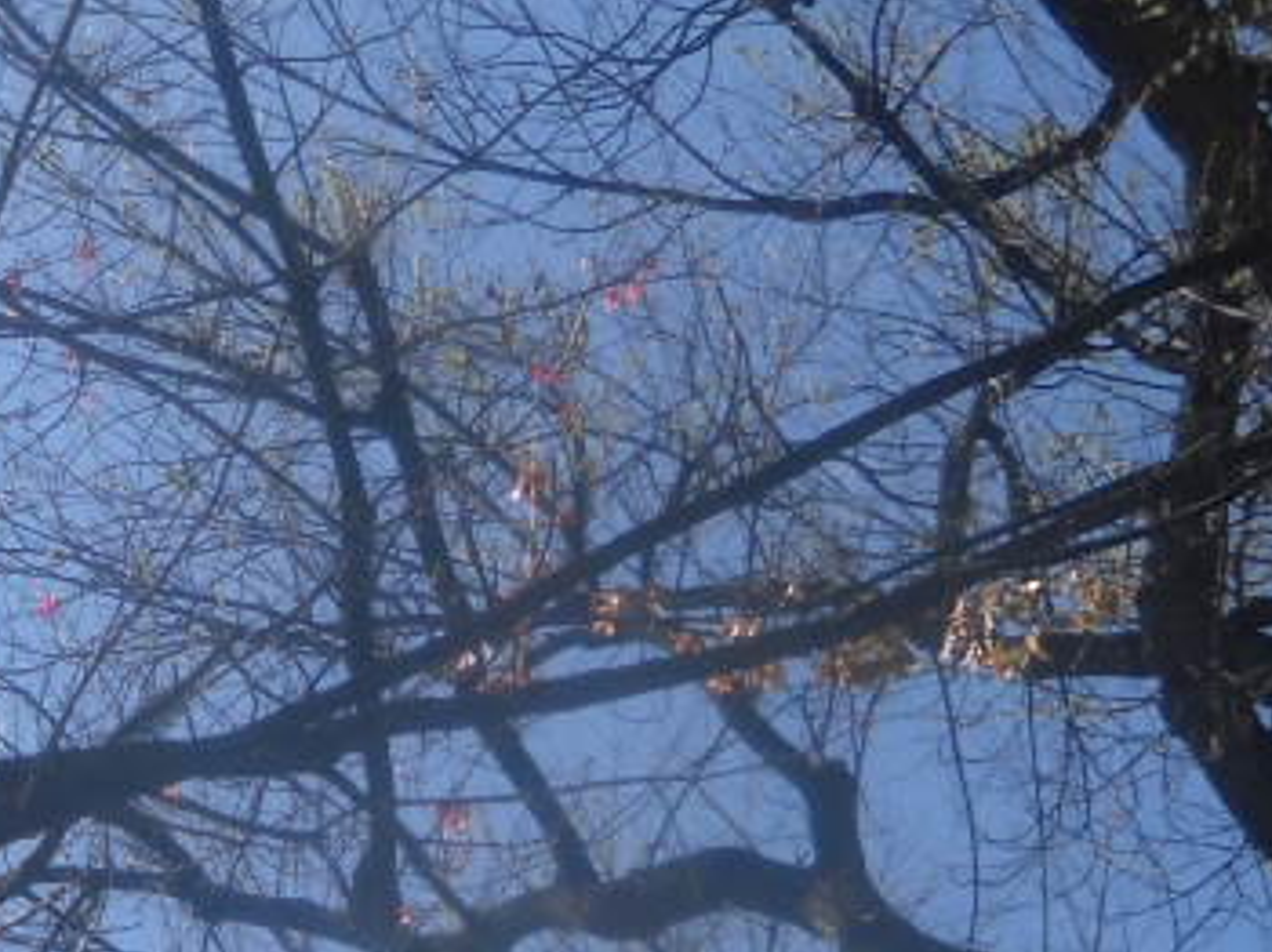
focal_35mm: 120
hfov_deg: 16.0
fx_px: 4406
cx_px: -109
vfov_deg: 12.3
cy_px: 839
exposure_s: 1/284
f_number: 5.5
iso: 64
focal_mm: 6.72
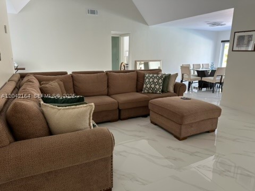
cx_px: 128
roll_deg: -0.7
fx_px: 177
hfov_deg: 71.6
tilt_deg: -13.0
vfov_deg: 56.8
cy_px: 96
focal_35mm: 24
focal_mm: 6.86
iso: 200
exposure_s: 1/121
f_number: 1.78
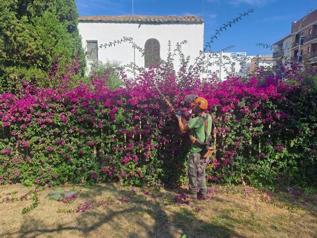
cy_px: 119
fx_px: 229
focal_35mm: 25
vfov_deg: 54.9
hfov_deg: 69.4
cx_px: 158
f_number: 1.8
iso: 32
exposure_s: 1/1464
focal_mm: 4.65
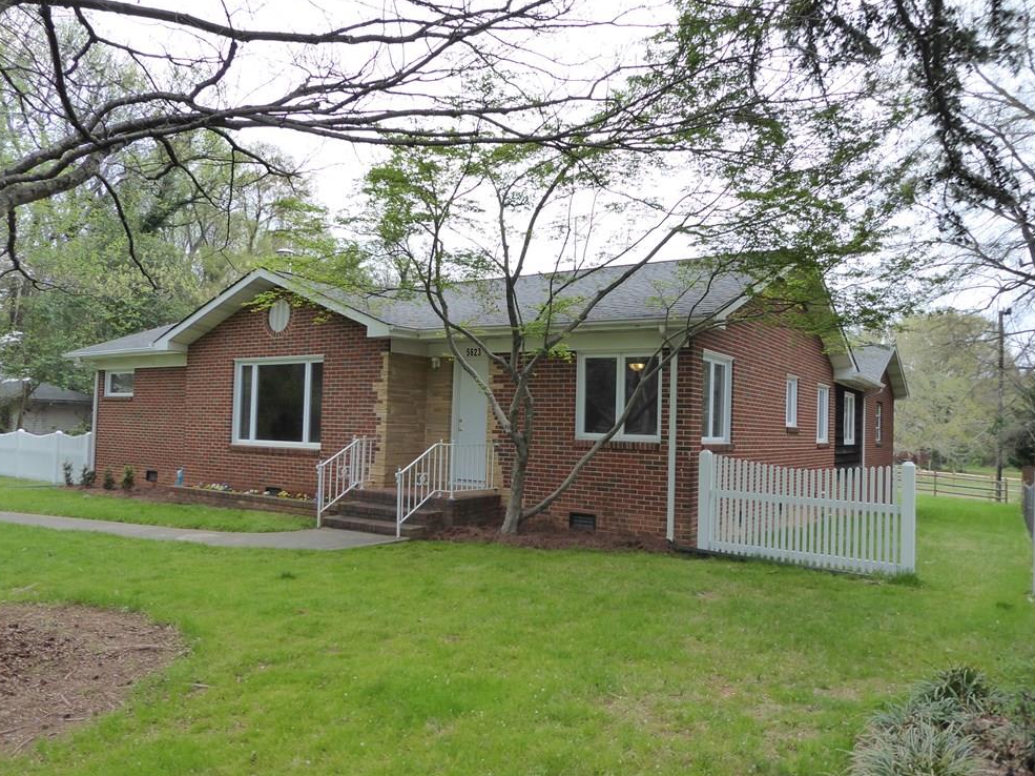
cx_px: 527
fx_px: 777
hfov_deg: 67.3
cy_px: 397
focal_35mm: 26
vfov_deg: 53.0
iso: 160
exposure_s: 1/250
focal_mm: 4.3
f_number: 3.3
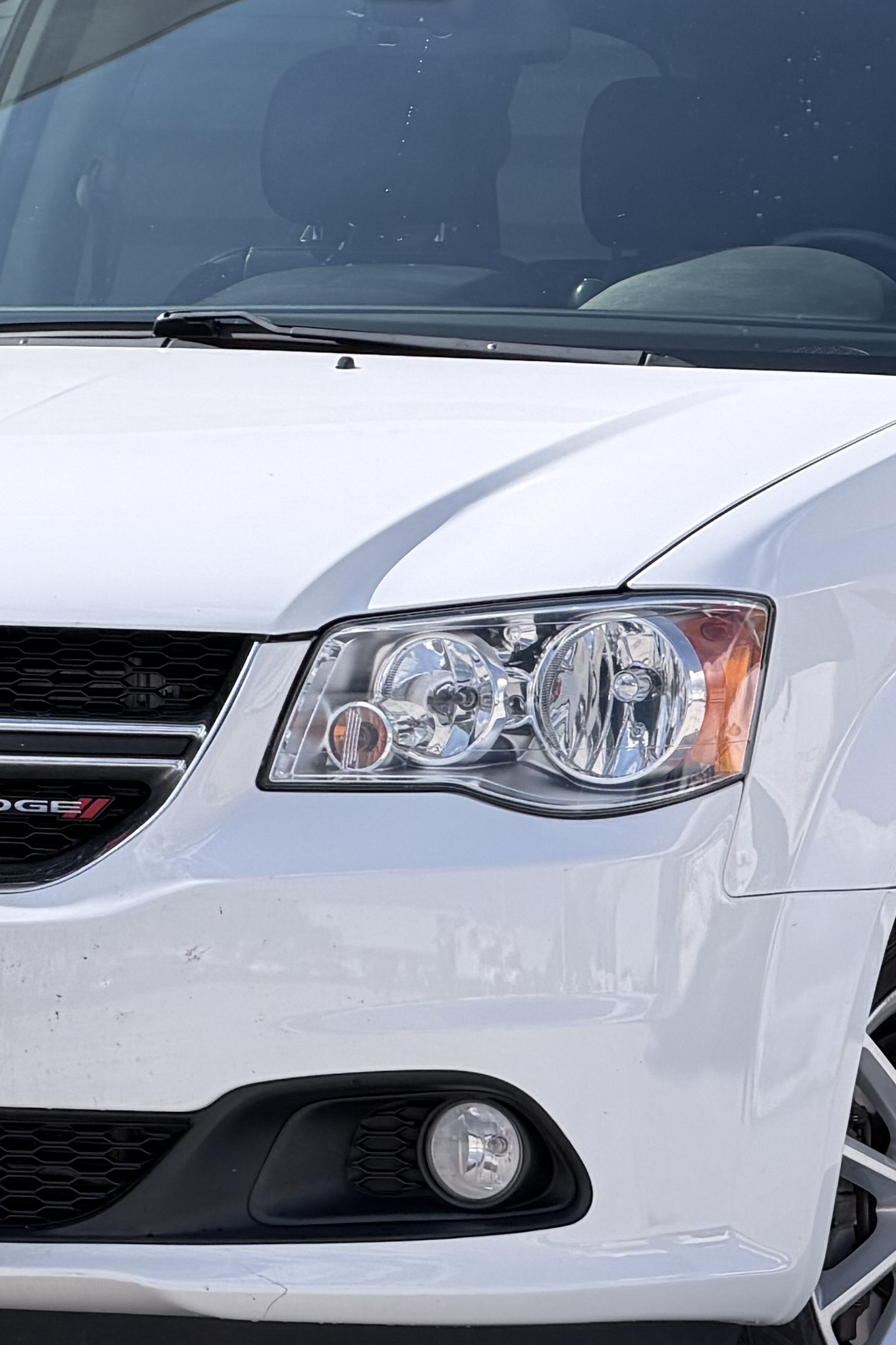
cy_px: 664
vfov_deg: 6.8
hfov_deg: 4.6
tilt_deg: -1.0
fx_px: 11236
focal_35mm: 301
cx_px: 421
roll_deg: -1.3
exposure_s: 1/631
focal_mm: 16.89
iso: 20
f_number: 2.8
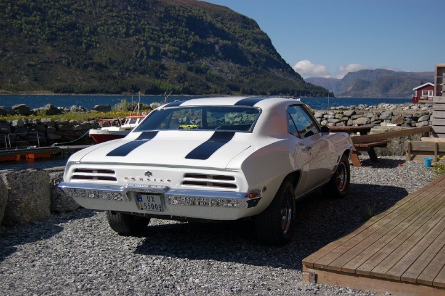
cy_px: 148
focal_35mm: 46
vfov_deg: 28.9
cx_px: 222
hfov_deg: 42.4
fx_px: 574
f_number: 4.5
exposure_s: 1/2000
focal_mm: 31
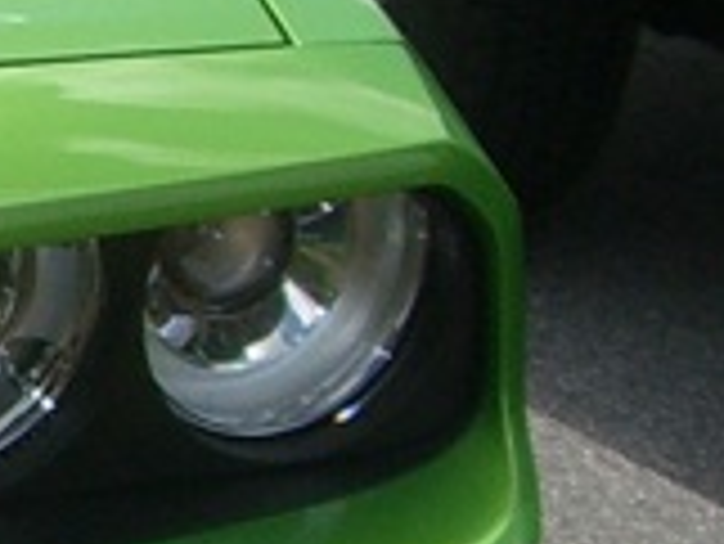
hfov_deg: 6.5
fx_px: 5923
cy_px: 117
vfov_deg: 5.3
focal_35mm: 283
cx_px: -1201
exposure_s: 1/640
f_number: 4.3
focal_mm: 6.2
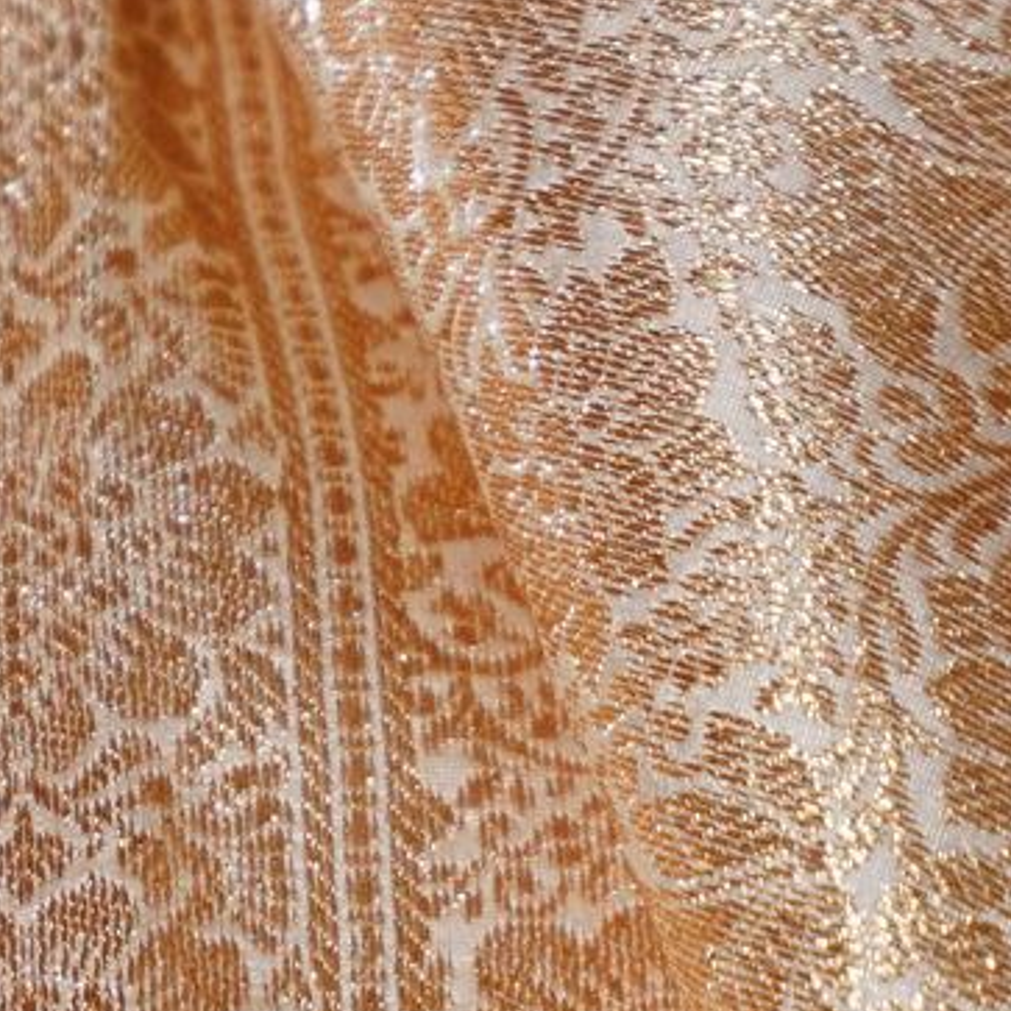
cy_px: 476
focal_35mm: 420
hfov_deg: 4.1
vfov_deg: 4.2
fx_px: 13878
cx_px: -798
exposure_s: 1/200
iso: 250
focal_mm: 70
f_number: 2.8
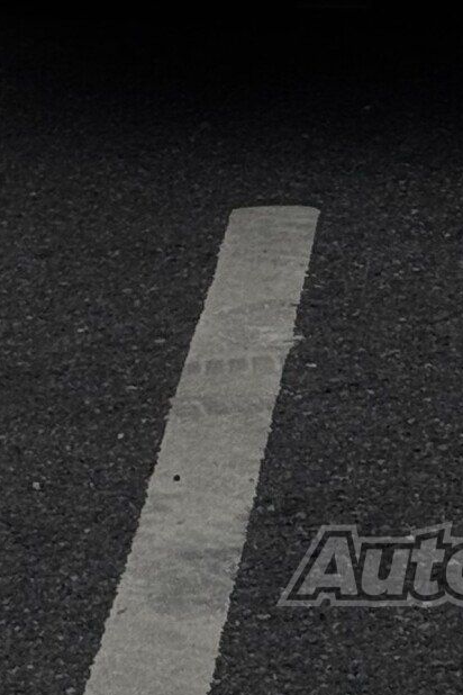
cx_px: 500
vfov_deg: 9.1
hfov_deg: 6.5
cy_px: -742
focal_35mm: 210
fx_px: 4051
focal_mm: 6.76
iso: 64
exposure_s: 1/7937
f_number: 1.78
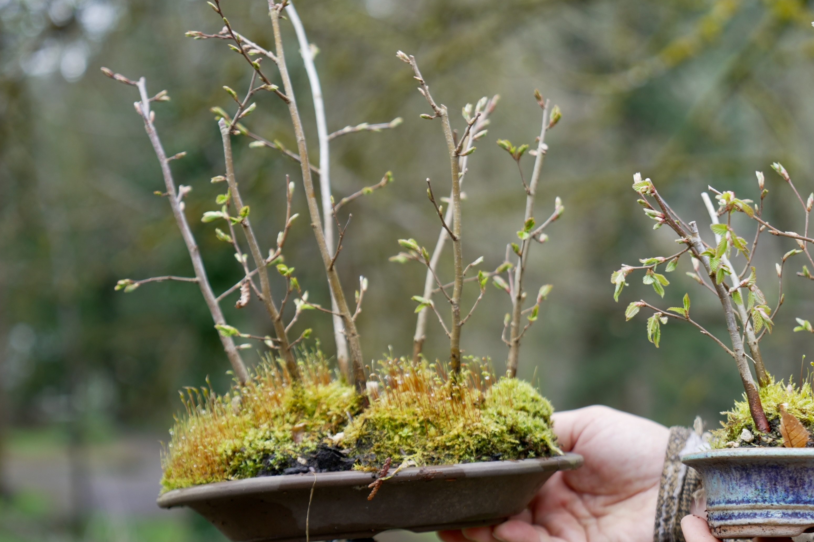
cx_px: 530
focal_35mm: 75
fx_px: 1696
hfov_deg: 26.9
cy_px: 296
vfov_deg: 18.2
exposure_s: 1/60
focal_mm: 55
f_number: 4
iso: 100
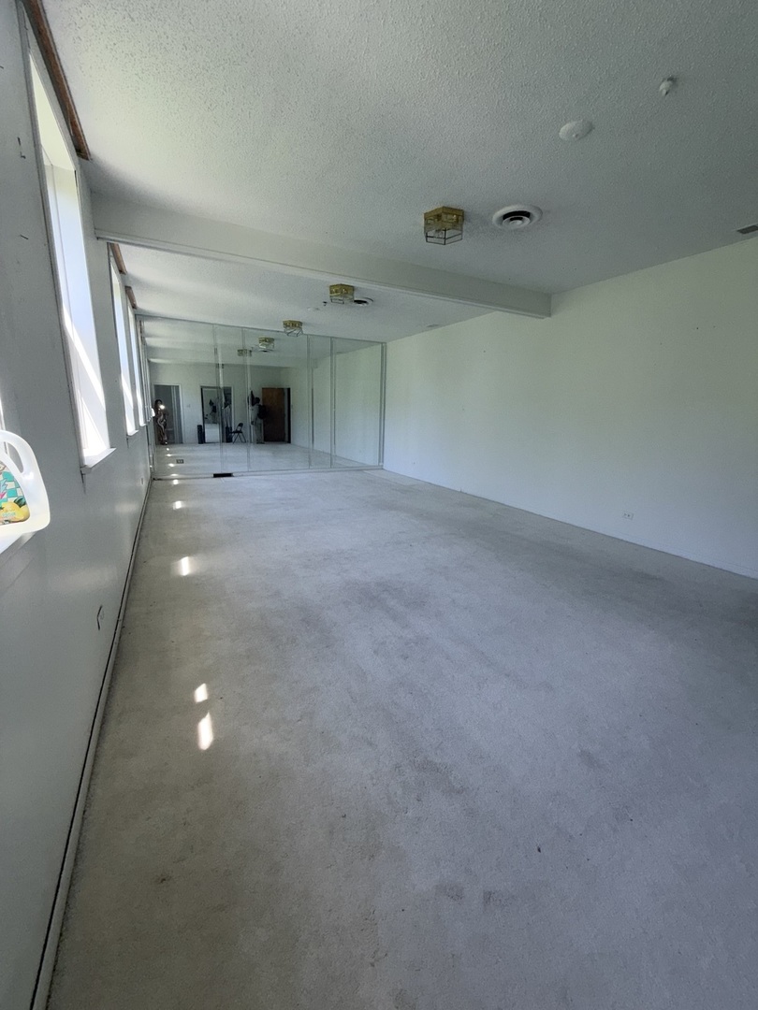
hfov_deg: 85.7
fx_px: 409
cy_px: 505
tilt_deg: -13.0
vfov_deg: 102.1
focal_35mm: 14
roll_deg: -1.7
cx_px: 379
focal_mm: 2.22
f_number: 2.2
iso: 50
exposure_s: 1/121
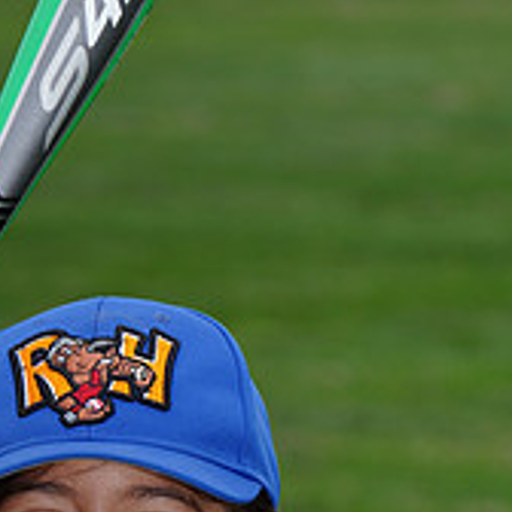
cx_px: 84
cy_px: 567
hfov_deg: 3.4
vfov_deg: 3.4
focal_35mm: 518
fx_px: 8668
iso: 200
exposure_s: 1/200
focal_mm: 176
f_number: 9
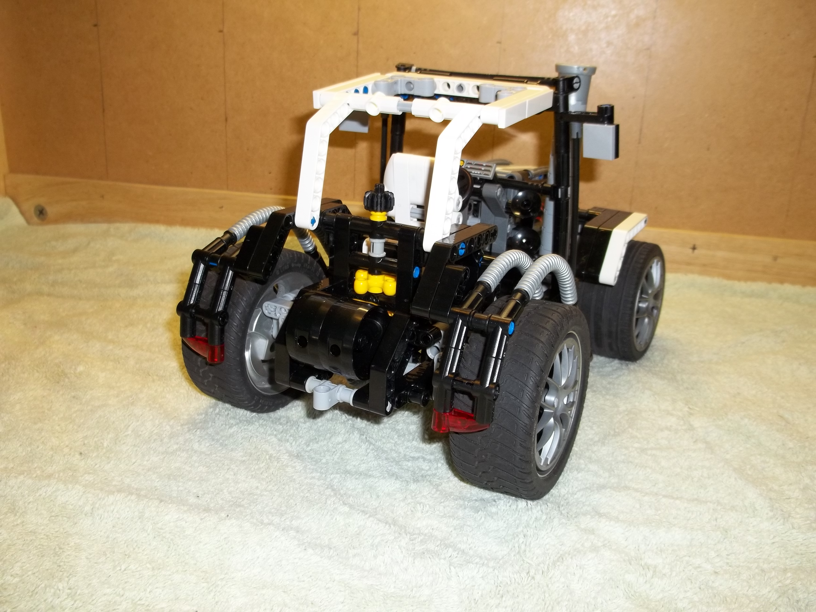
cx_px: 408
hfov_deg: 55.4
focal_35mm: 33
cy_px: 306
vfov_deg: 42.9
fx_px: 778
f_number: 3.3
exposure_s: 1/30
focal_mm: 5.9
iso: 64
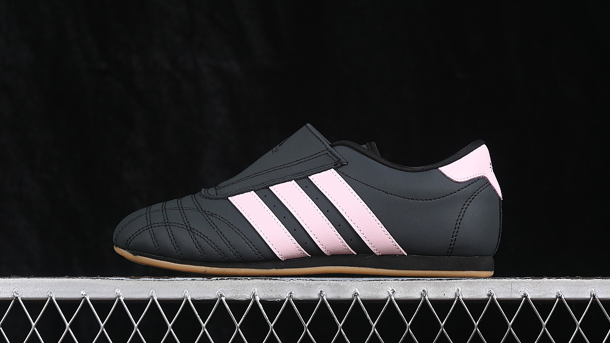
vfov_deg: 15.3
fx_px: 1278
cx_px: 304
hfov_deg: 26.9
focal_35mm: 79
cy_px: 149
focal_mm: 50
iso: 160
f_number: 6.3
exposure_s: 1/60
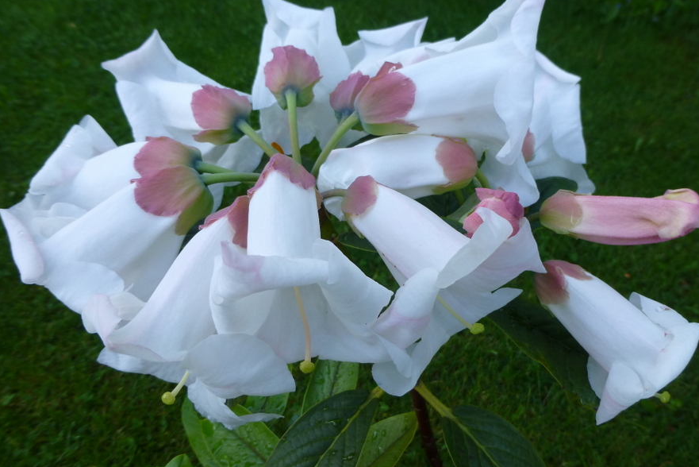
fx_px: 563
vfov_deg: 45.0
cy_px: 234
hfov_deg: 63.6
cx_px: 367
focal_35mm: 29
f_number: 3.3
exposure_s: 1/80
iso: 100
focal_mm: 4.3
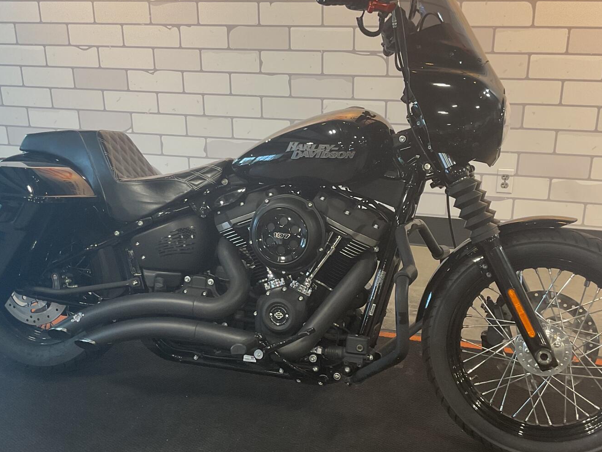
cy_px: 250
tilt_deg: -22.0
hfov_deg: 42.9
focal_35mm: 44
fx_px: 765
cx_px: 287
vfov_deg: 32.9
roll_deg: +1.7
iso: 64
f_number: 1.8
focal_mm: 3
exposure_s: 1/50
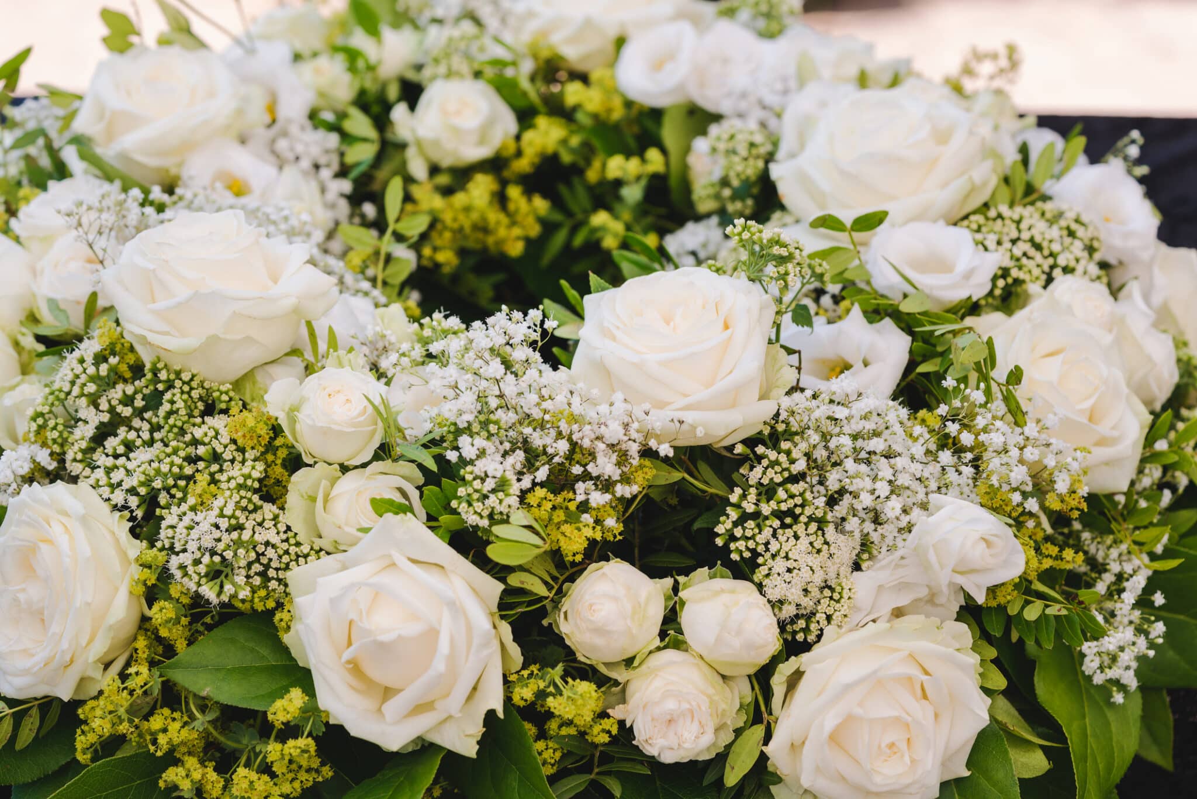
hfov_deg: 22.6
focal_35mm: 90
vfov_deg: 15.2
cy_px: 400
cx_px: 598
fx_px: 2993
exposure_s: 1/160
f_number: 5
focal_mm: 90
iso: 100
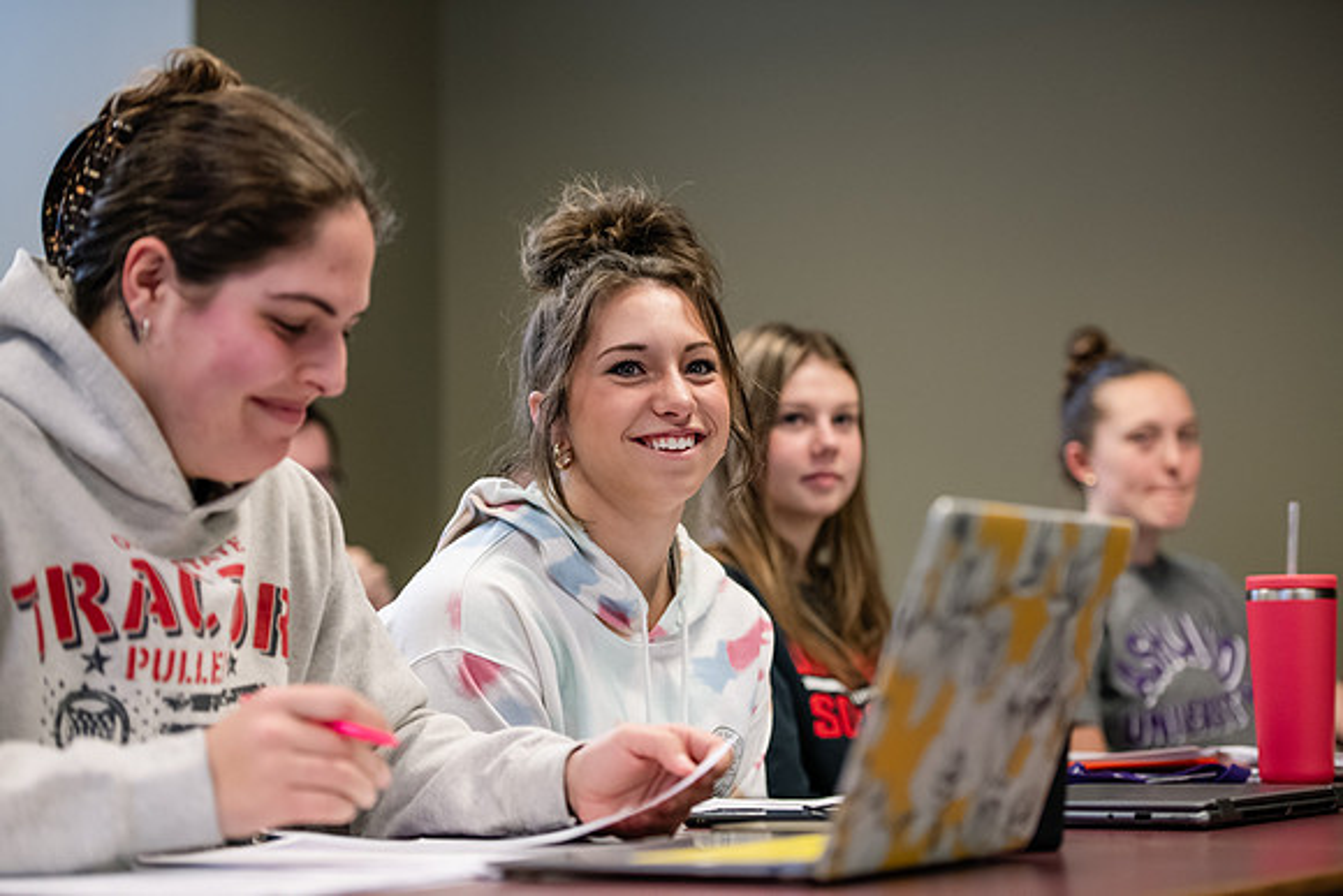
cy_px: 448
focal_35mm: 86
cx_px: 672
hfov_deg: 23.6
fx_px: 3209
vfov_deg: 15.9
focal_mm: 86
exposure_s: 1/200
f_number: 3.2
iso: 1600
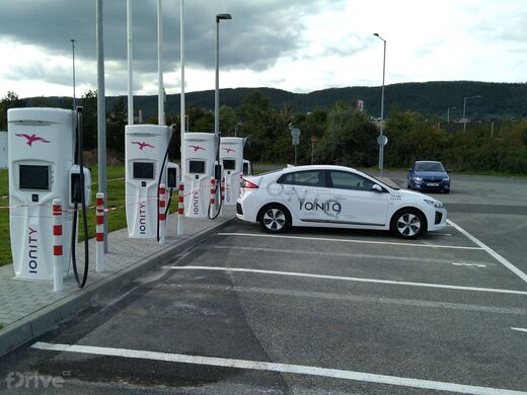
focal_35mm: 26
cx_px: 264
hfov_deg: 67.3
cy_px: 198
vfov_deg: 53.1
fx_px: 396
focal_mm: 3.46
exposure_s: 1/884
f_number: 2.2
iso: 100
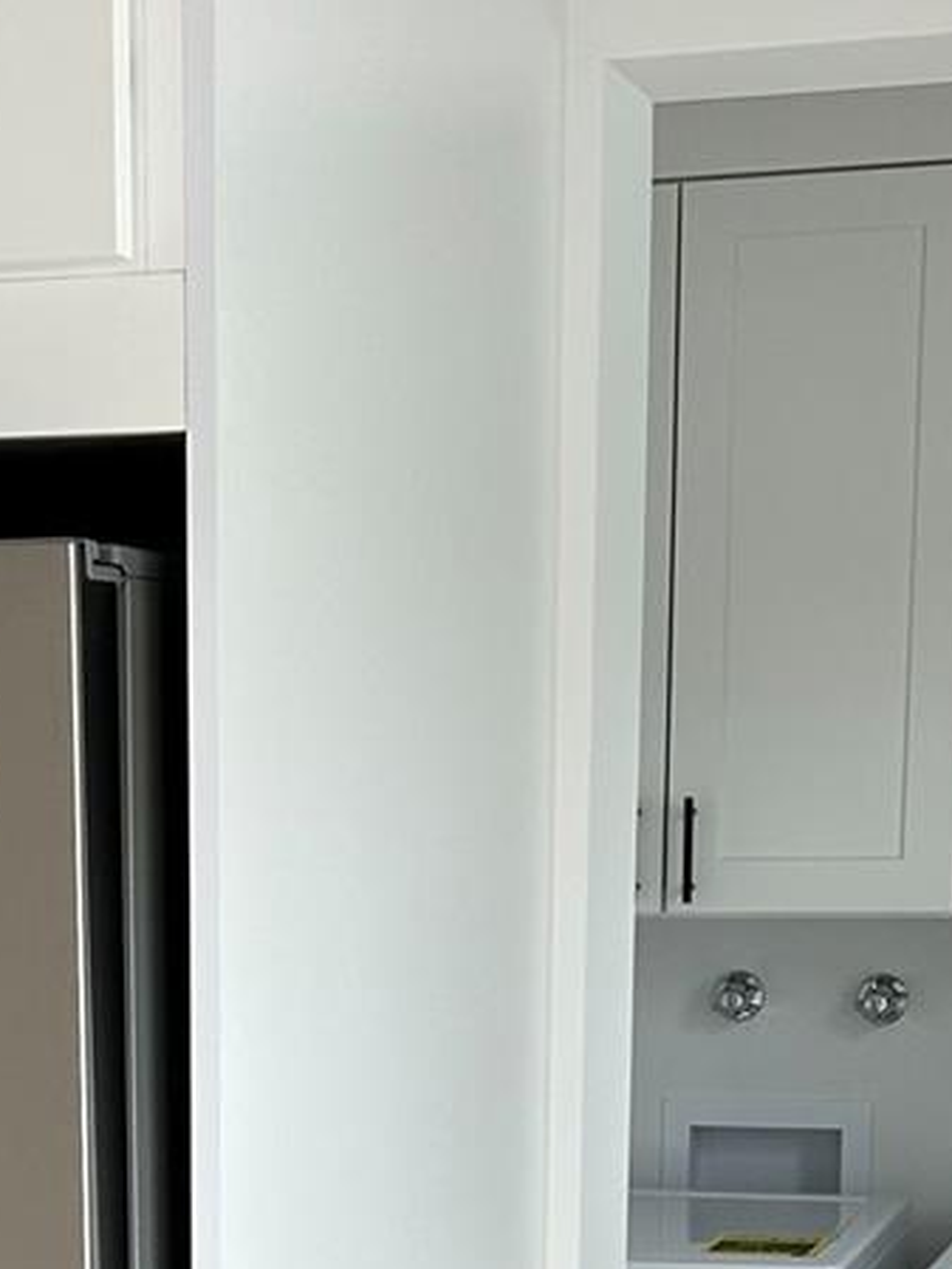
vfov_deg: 20.8
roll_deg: -0.3
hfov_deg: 16.5
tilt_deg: -11.9
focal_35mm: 89
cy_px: 1441
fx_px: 3262
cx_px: 226
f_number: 1.5
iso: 80
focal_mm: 5.7
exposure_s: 1/121
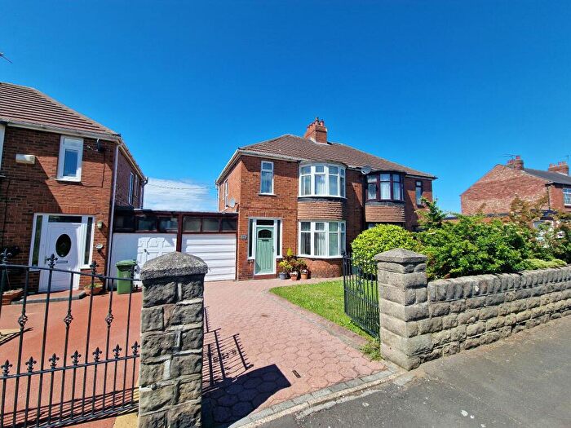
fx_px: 214
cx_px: 286
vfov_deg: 89.9
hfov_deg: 106.2
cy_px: 214
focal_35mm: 13
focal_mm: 2.2
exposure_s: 1/2104
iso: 50
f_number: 2.2
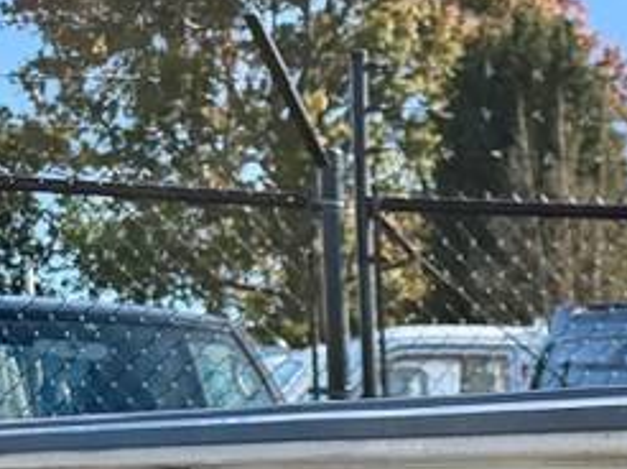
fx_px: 2262
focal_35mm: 125
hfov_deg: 13.0
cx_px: 1384
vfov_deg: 11.0
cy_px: 882
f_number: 1.78
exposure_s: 1/2907
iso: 100
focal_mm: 6.76
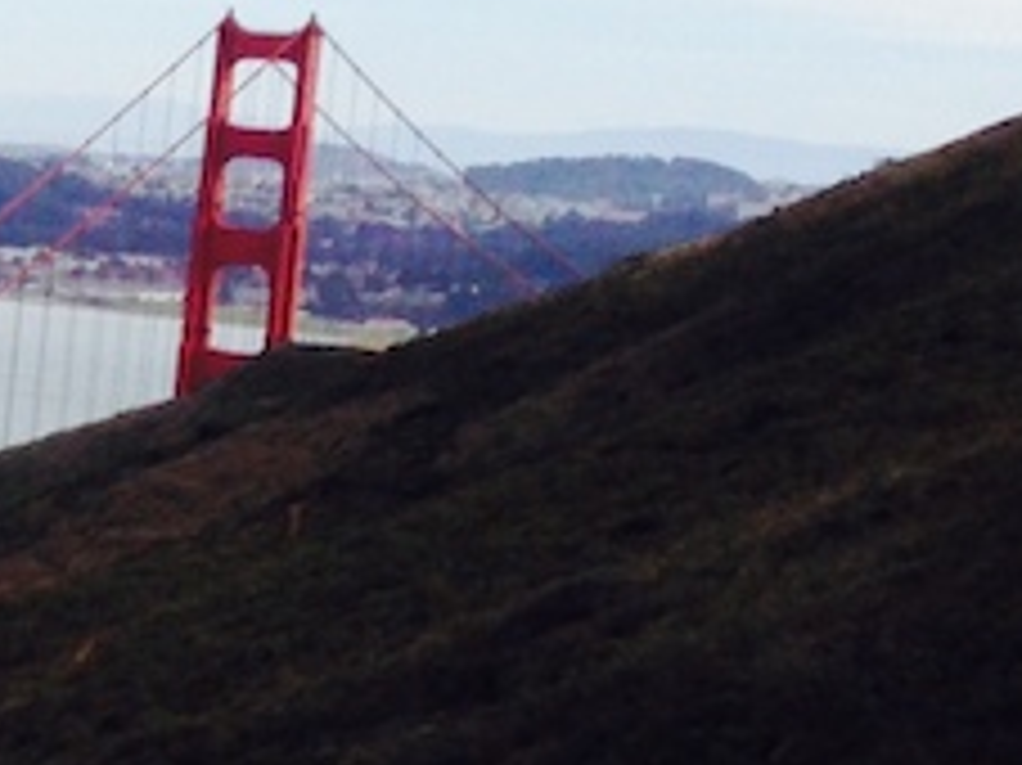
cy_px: 207
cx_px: -1045
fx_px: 4397
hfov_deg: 11.8
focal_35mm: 149
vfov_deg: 9.9
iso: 50
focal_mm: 4.12
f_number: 2.4
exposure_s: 1/1748
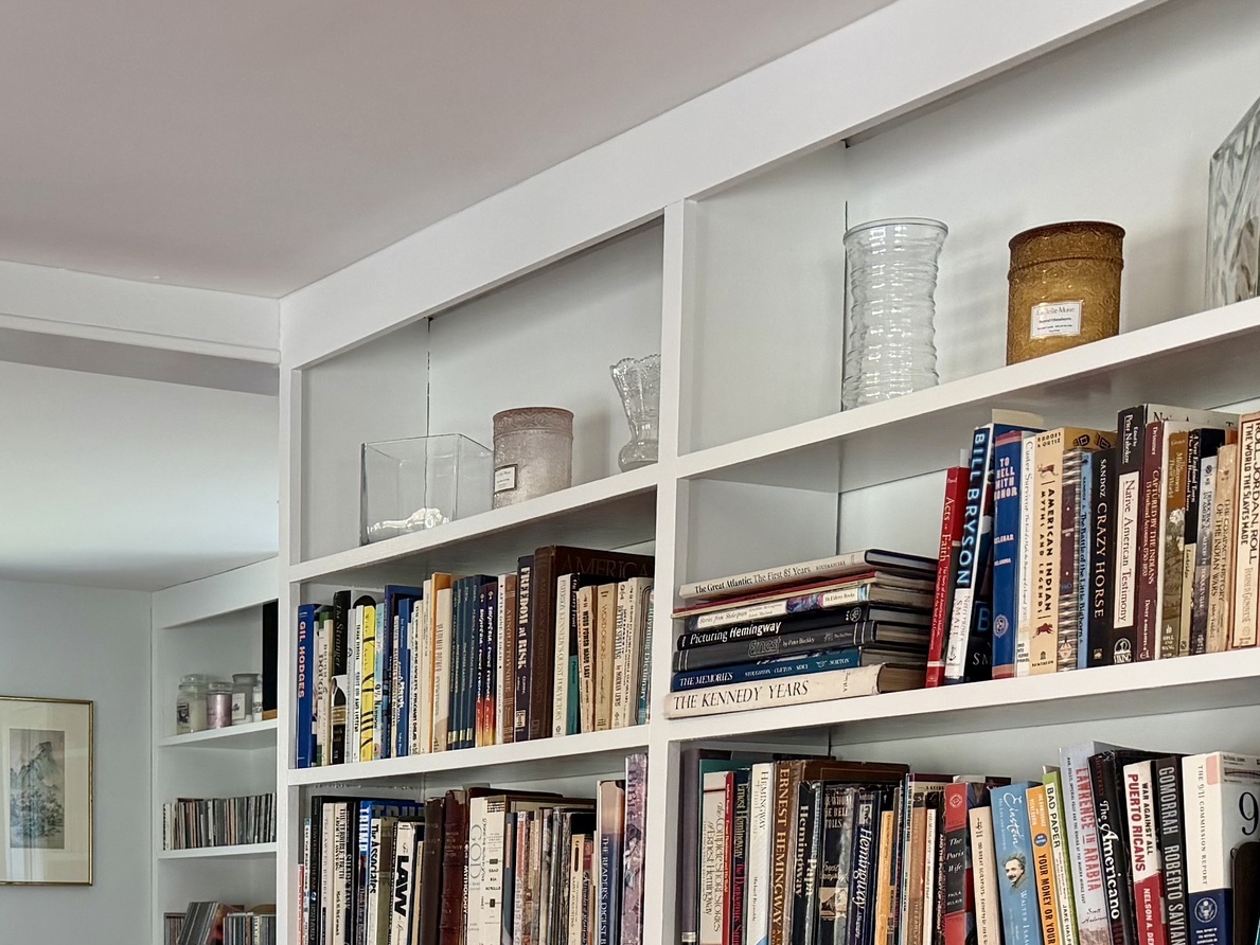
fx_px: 2257
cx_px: 184
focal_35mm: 62
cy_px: 1161
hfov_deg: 30.2
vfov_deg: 21.8
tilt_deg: -6.3
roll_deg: +0.0
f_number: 1.78
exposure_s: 1/120
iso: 125
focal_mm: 6.76
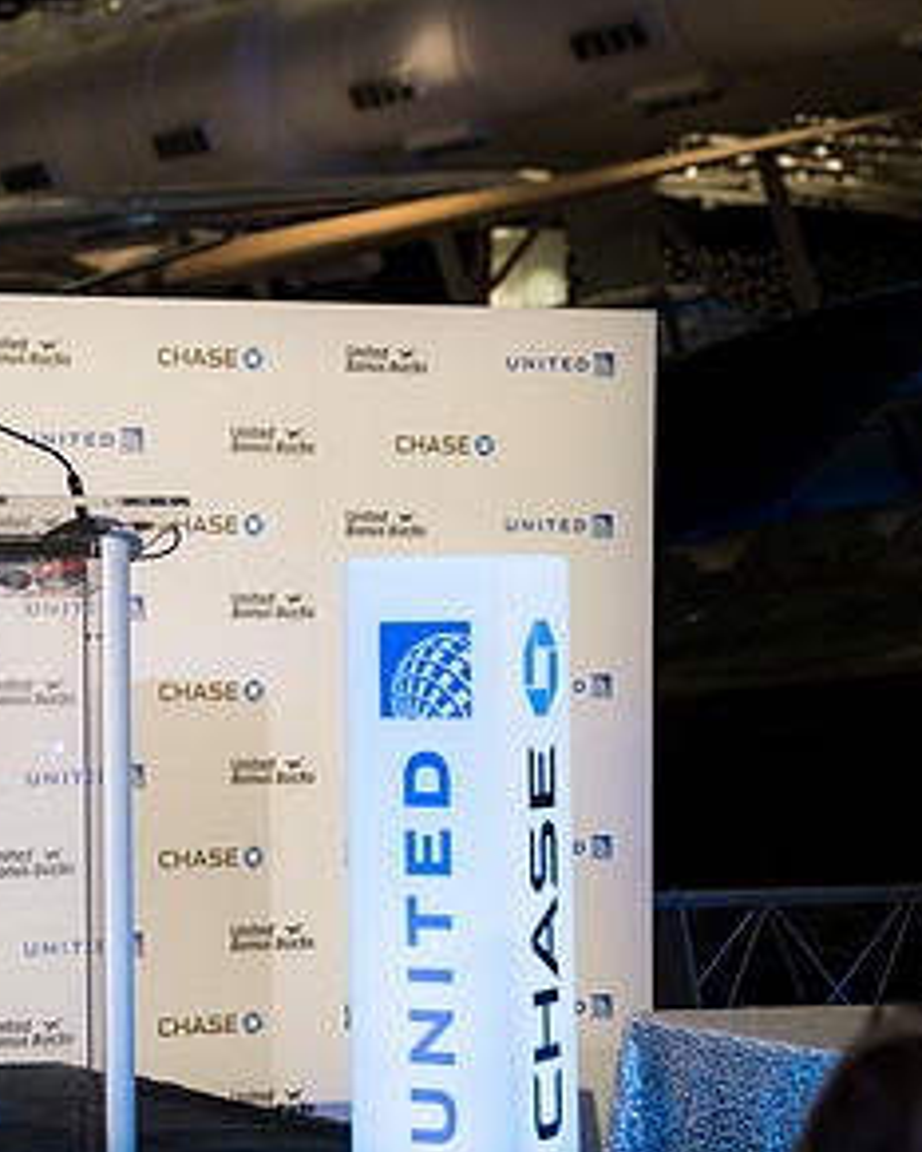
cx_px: -55
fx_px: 3886
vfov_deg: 16.9
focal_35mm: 114
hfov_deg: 13.3
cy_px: 631
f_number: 2.8
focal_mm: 61
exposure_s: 1/160
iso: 720
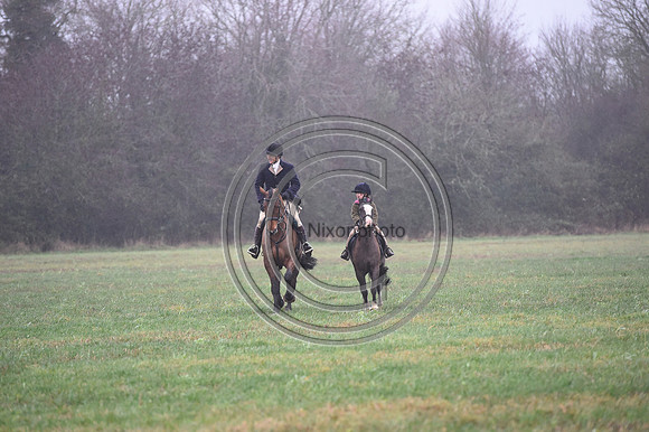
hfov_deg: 10.3
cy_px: 216
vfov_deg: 6.9
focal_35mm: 200
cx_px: 324
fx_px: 3603
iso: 2500
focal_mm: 200
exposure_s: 1/1250
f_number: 4.5
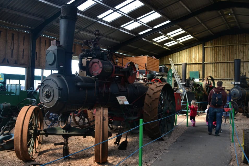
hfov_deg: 67.4
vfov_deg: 47.9
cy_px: 83
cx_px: 124
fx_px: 187
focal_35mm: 27
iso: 400
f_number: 5.6
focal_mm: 18
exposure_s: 1/125
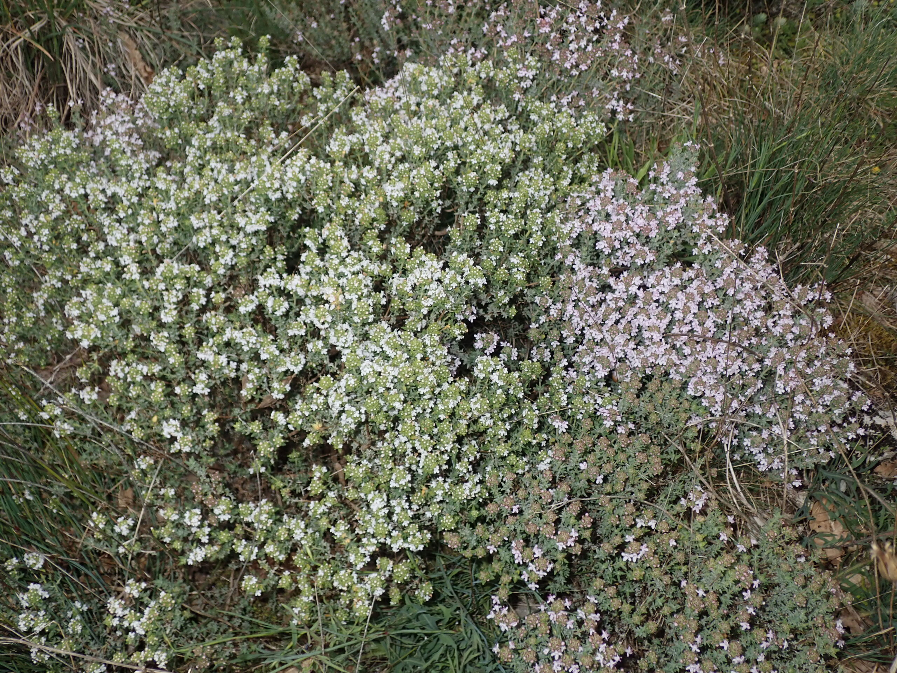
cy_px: 336
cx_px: 448
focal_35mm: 32
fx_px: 829
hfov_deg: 56.8
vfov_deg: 44.2
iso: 100
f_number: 7.1
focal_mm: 5.87
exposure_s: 1/200
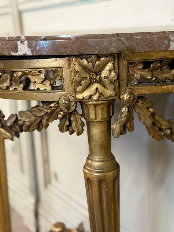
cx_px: 87
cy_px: 116
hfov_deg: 30.3
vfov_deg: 39.7
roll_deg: +3.6
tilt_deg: -14.5
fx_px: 322
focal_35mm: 48
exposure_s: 1/33
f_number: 1.78
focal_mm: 6.76
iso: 200
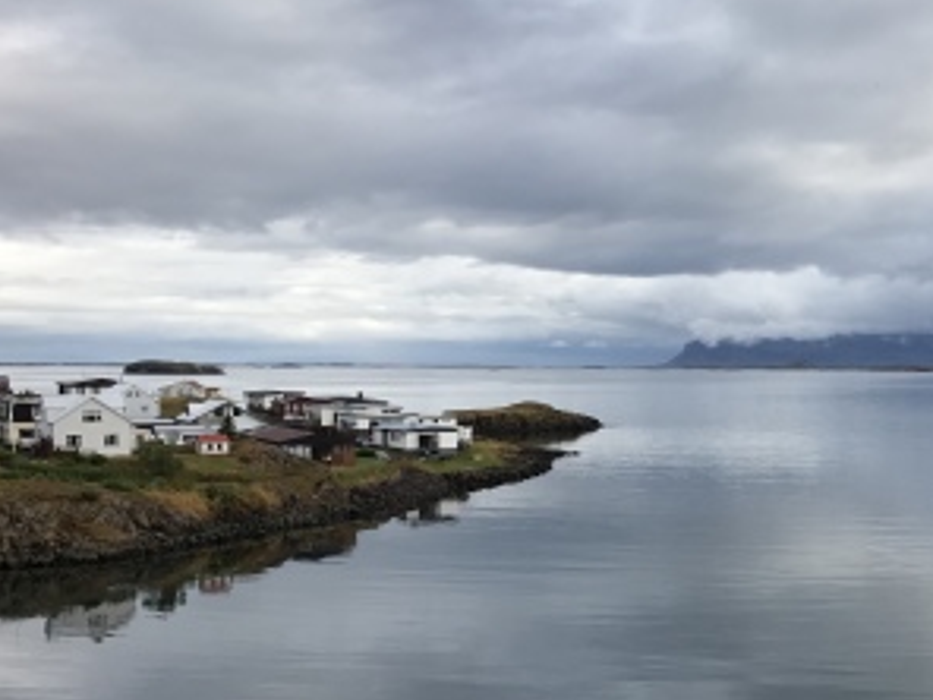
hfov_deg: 35.0
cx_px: 812
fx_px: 1402
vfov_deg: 27.8
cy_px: 473
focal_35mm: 52
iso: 20
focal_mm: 3.99
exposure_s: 1/1773
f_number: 1.8
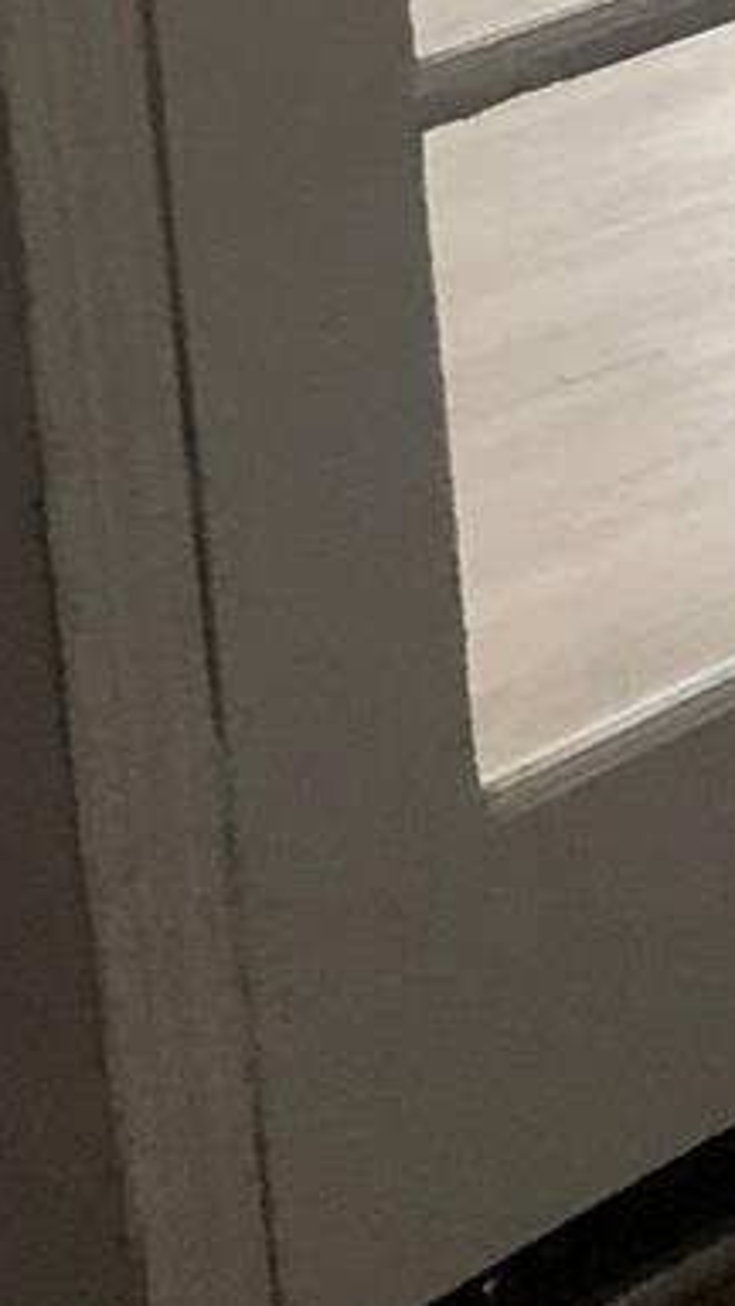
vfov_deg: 15.1
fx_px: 4227
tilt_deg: -10.1
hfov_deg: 9.1
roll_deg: +0.5
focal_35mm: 122
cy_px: -1099
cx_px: 1654
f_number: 1.8
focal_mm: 3.99
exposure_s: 1/15
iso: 80
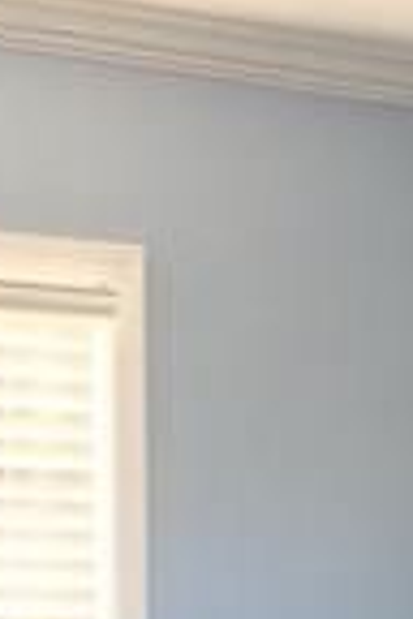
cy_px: 1088
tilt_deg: -8.5
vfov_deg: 11.8
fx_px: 2770
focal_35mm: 161
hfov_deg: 8.5
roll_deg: -1.1
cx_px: 348
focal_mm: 4.15
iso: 100
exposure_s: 1/30
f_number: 2.2
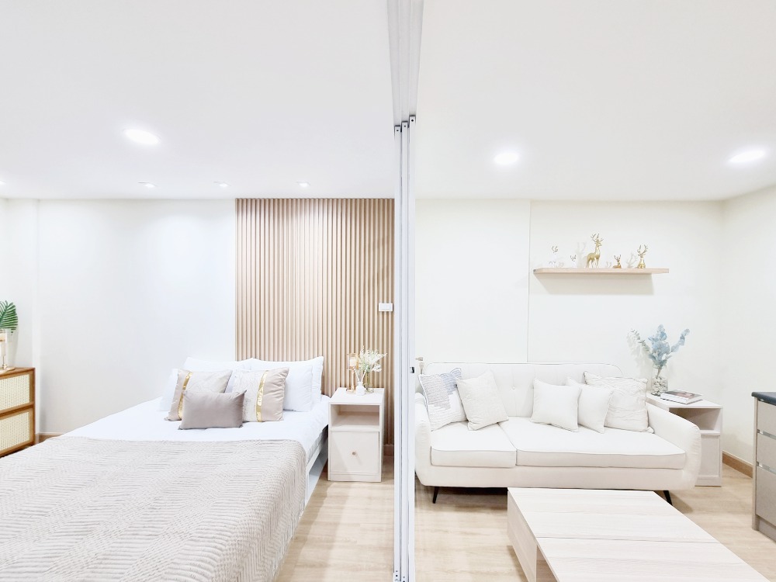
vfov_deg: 89.9
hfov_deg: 106.2
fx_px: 291
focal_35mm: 13
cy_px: 291
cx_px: 388
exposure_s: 1/50
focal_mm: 2.2
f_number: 2.2
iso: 100
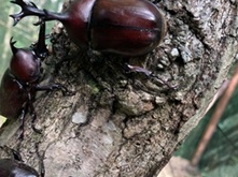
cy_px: 106
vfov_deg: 30.1
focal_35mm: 48
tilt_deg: -28.2
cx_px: 98
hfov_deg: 39.6
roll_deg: -13.9
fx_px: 329
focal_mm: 3.99
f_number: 1.8
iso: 20
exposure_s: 1/142
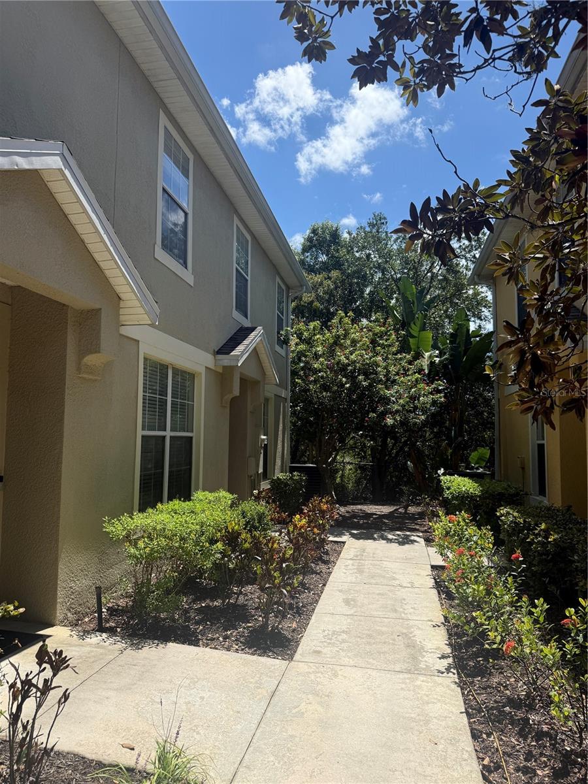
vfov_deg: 71.6
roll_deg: -0.4
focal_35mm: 24
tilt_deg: +3.6
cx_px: 294
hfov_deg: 56.8
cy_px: 392
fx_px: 544
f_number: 1.78
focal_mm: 6.76
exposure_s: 1/4975
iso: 80
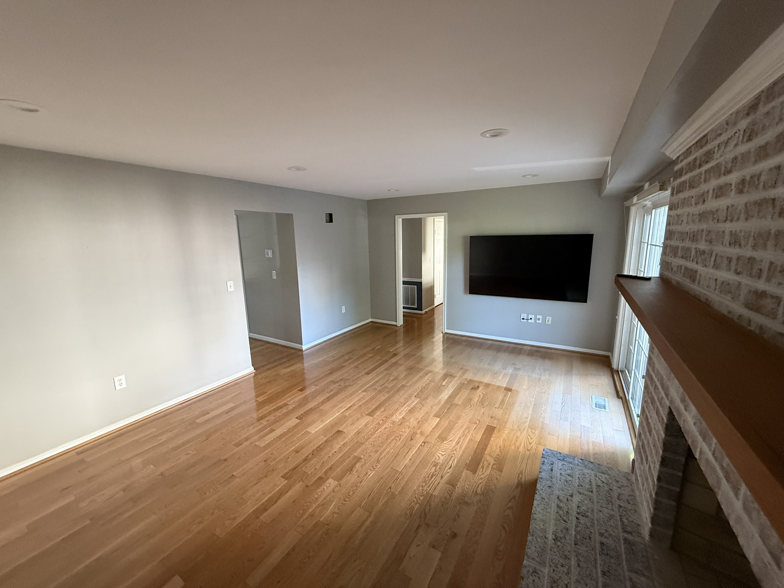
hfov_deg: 102.1
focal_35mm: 14
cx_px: 392
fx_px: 317
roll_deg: +0.9
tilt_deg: -10.7
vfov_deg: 85.7
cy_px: 294
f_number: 2.2
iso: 500
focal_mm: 2.22
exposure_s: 1/60
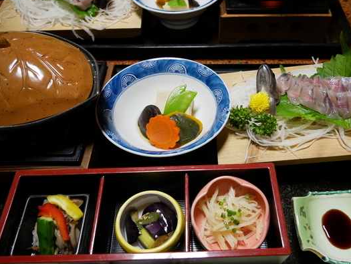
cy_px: 141
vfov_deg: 44.2
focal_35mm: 32
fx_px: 325
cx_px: 199
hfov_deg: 56.6
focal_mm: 14
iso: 1600
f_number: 3.6
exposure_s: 1/60
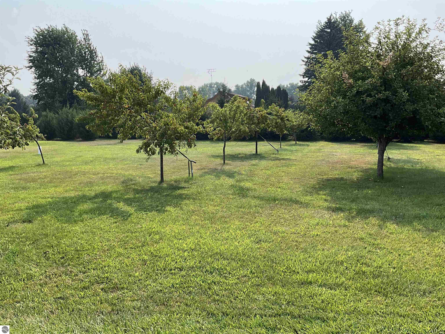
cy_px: 167
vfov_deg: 48.2
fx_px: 373
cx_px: 222
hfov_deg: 61.7
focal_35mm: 29
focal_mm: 3
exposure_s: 1/1412
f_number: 1.8
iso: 25
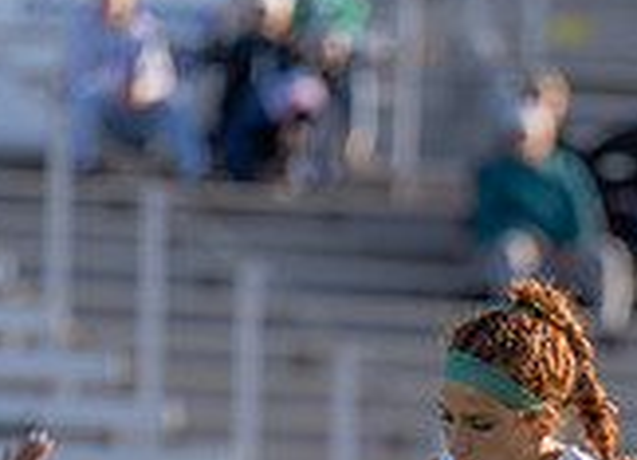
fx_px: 17760
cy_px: 756
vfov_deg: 1.5
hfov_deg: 2.1
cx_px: 706
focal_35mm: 978
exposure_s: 1/2000
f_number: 2.8
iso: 100
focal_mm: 200
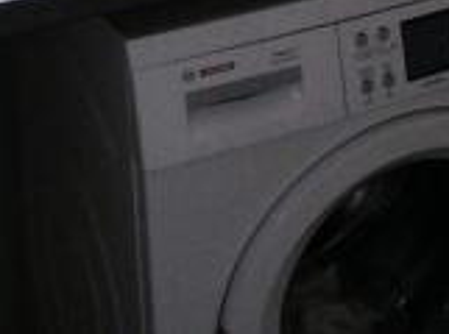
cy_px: -269
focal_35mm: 120
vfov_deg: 11.4
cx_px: 559
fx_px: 1553
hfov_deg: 15.7
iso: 40
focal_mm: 3.3
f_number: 2.4
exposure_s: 1/60
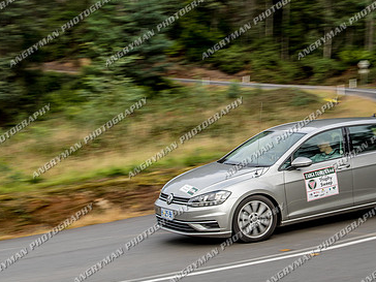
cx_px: 288
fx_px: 836
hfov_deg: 25.0
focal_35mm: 77
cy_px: 110
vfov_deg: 19.1
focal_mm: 30
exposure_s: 1/100
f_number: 8
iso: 80
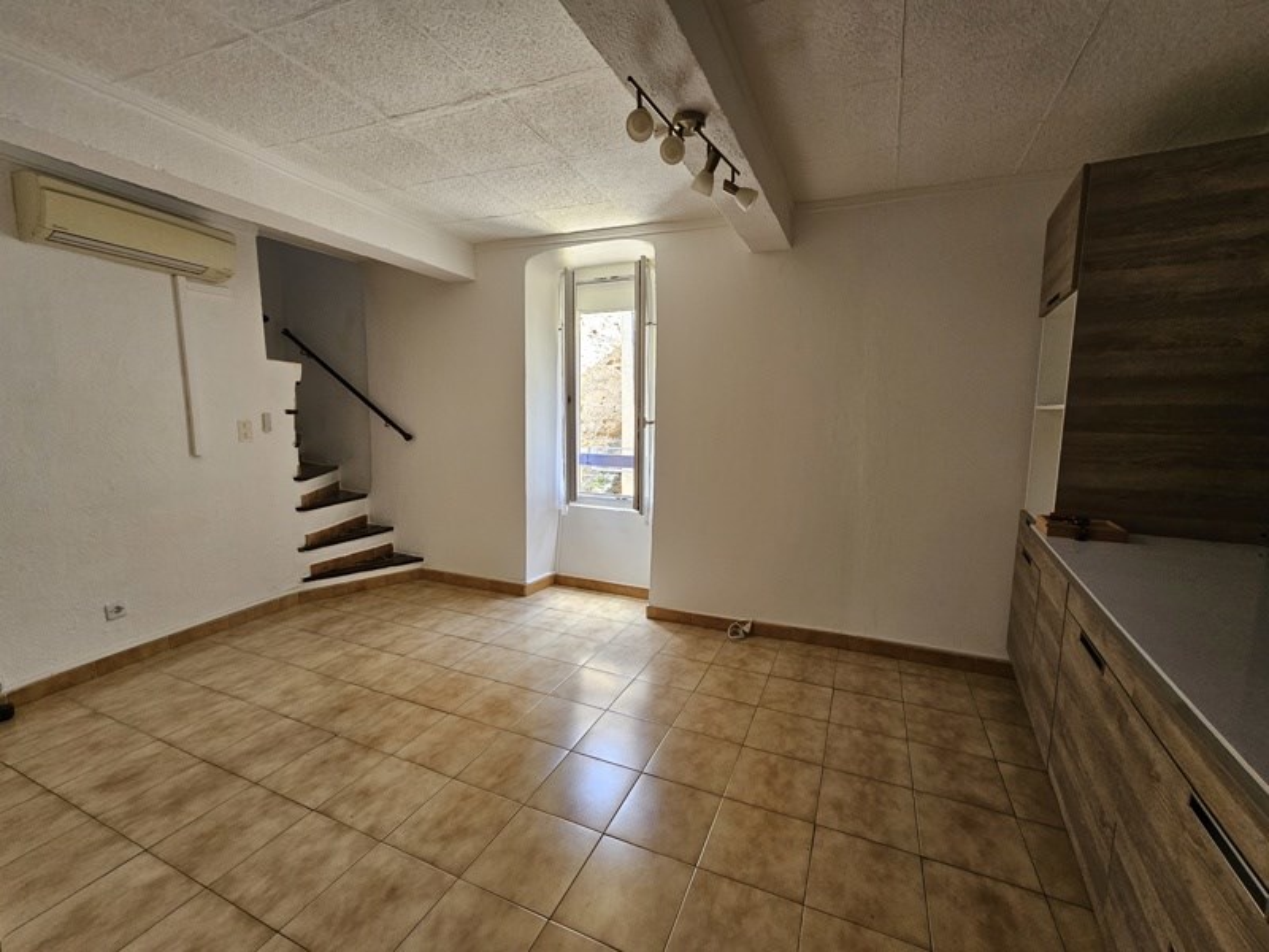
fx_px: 477
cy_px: 476
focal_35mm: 13
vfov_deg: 89.9
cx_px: 634
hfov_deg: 106.2
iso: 250
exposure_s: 1/100
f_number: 2.2
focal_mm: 2.2
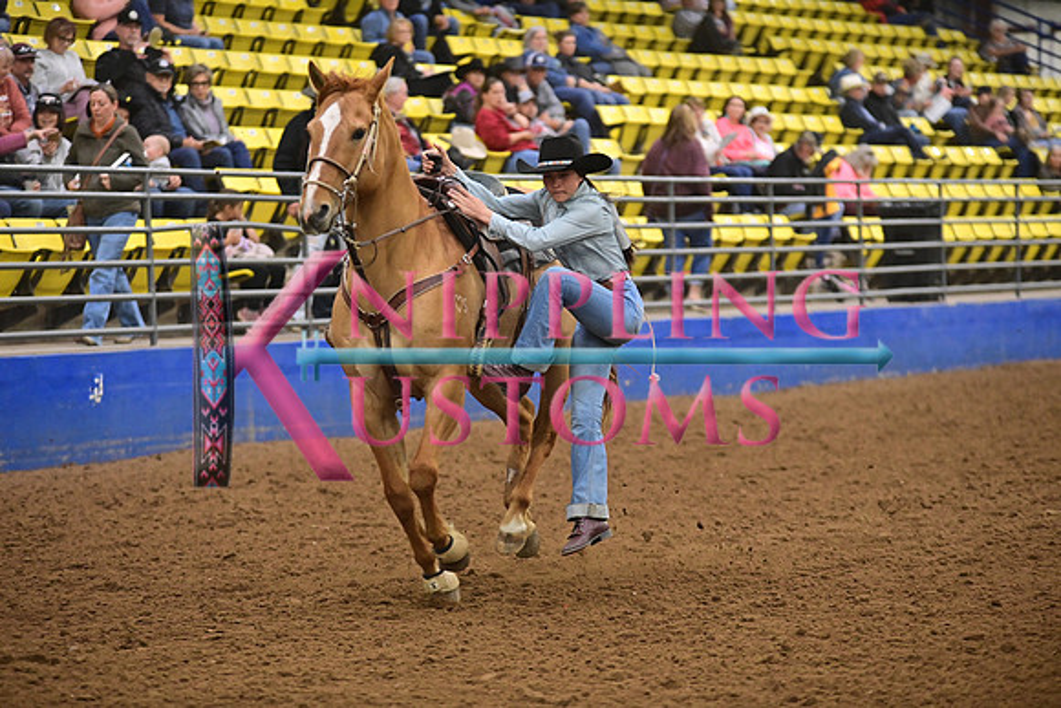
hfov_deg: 14.7
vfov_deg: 9.8
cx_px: 530
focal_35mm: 140
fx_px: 4127
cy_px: 354
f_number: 2.8
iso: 5000
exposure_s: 1/640
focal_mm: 140
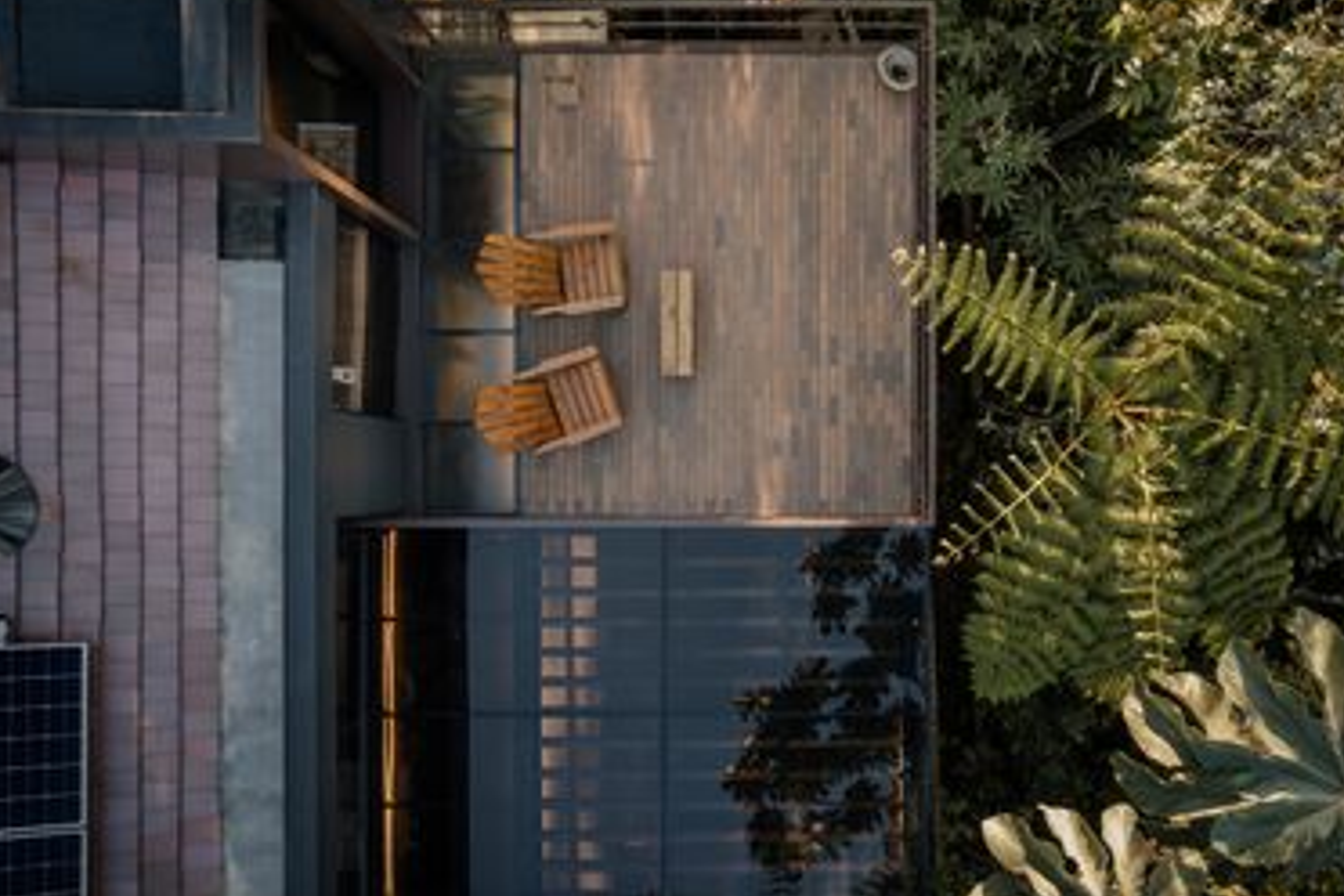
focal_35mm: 26
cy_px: 475
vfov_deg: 49.5
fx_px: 971
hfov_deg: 69.1
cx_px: 759
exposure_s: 1/160
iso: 100
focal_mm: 8.38
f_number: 2.8
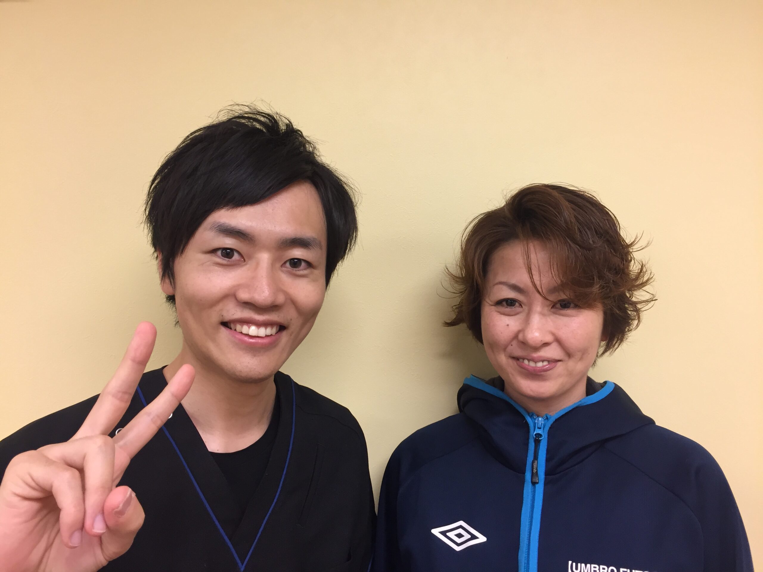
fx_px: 639
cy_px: 286
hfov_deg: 61.7
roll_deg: +0.8
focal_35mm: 29
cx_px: 382
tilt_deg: -4.4
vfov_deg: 48.2
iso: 80
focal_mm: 4.15
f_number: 2.2
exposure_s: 1/30
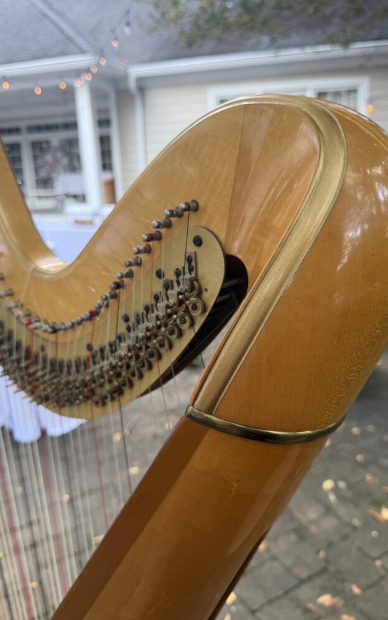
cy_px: 304
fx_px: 440
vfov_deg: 70.4
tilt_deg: -13.2
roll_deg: +0.9
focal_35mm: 26
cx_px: 205
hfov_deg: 47.6
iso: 64
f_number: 1.78
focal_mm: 6.76
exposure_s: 1/120
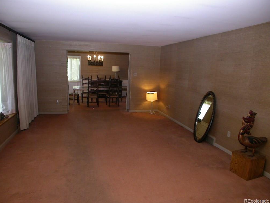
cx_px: 133
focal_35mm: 39
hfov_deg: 47.9
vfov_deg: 36.8
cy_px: 100
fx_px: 304
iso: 100
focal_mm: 7.85
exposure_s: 1/60
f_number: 2.6
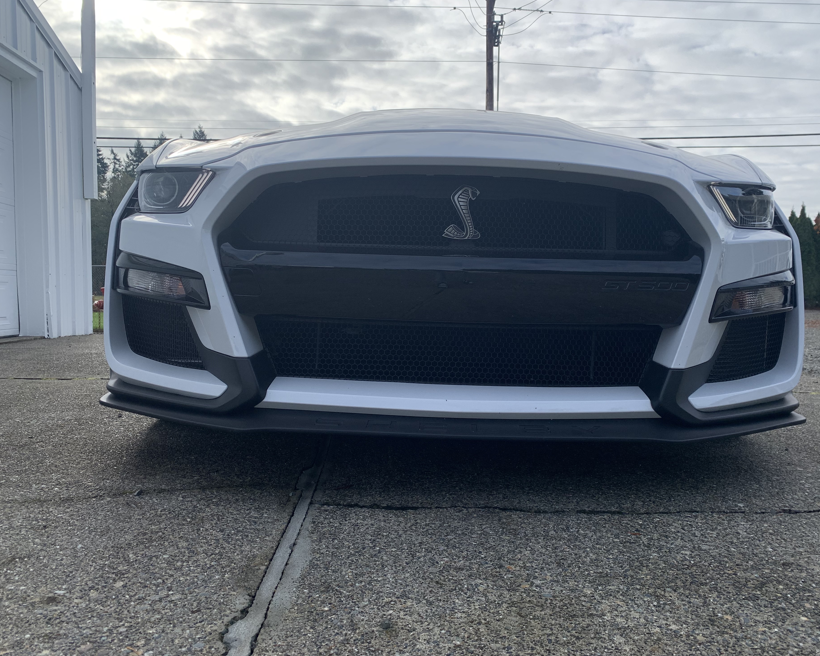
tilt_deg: -4.9
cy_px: 326
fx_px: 680
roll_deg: +0.9
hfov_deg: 62.2
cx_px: 433
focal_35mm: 28
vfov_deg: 51.5
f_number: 1.8
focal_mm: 4.25
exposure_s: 1/1953
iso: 25
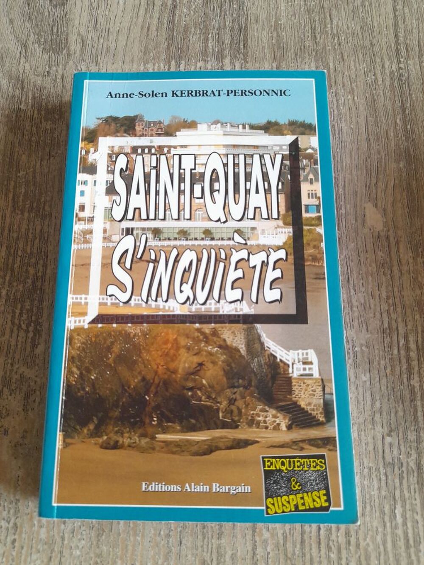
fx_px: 408
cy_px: 282
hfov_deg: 54.9
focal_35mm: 25
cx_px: 212
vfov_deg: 69.4
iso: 250
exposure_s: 1/50
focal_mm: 4.6
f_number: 2
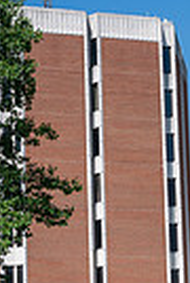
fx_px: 1055
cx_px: -6
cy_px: 230
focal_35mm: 134
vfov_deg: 15.2
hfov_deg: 10.2
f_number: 7.1
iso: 125
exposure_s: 1/320
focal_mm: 40
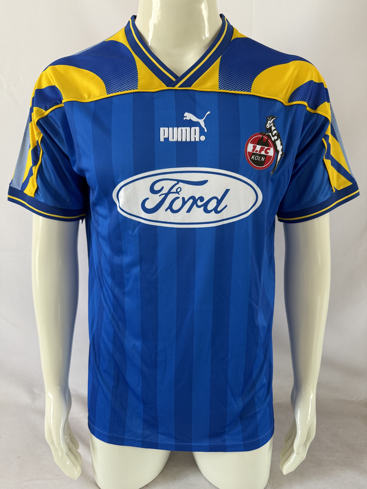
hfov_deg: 56.8
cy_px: 244
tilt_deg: -14.7
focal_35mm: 24
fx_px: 339
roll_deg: +0.2
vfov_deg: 71.6
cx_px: 184
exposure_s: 1/70
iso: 200
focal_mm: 6.76
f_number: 1.78
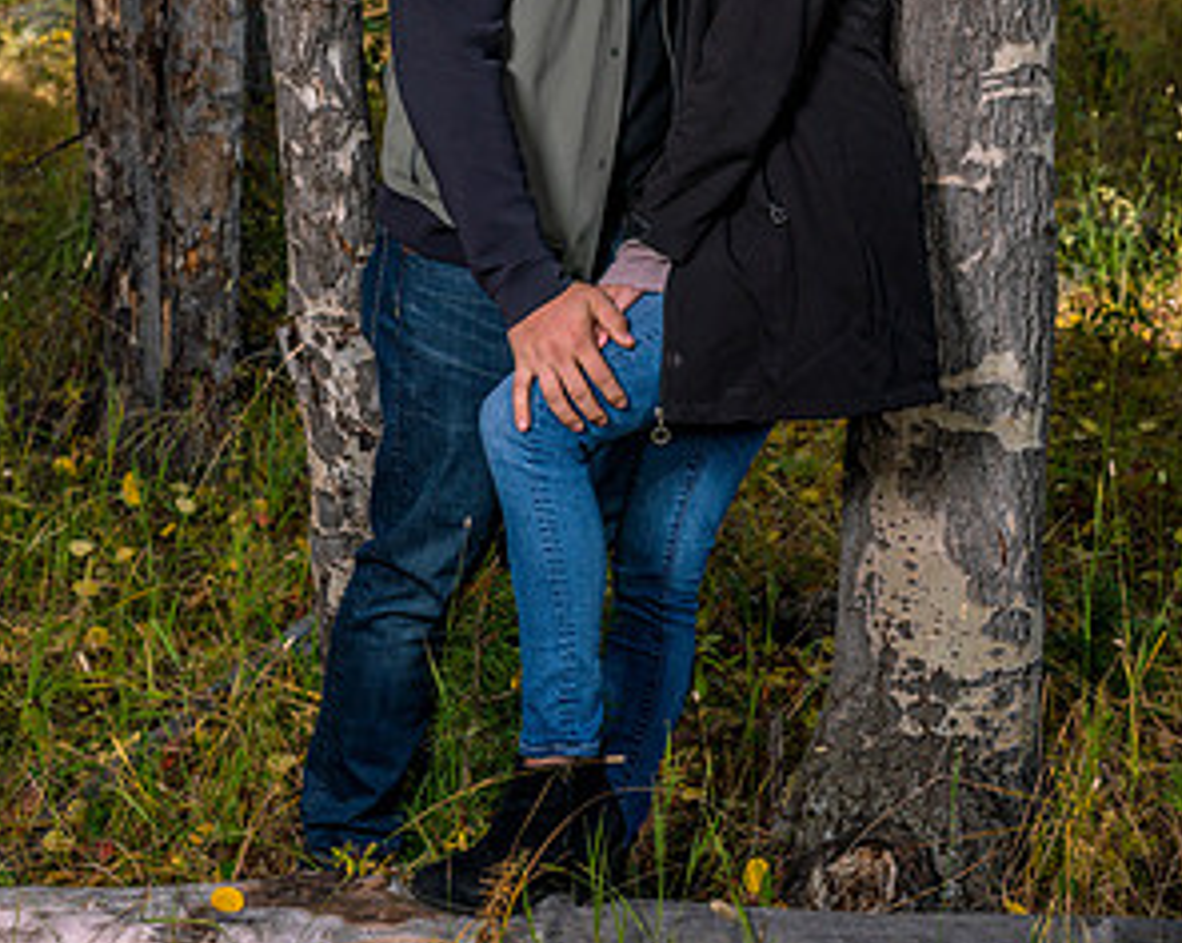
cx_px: 591
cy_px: 116
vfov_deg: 29.1
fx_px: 1747
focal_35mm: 50
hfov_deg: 37.4
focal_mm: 35
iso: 160
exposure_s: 1/1000
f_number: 4.5
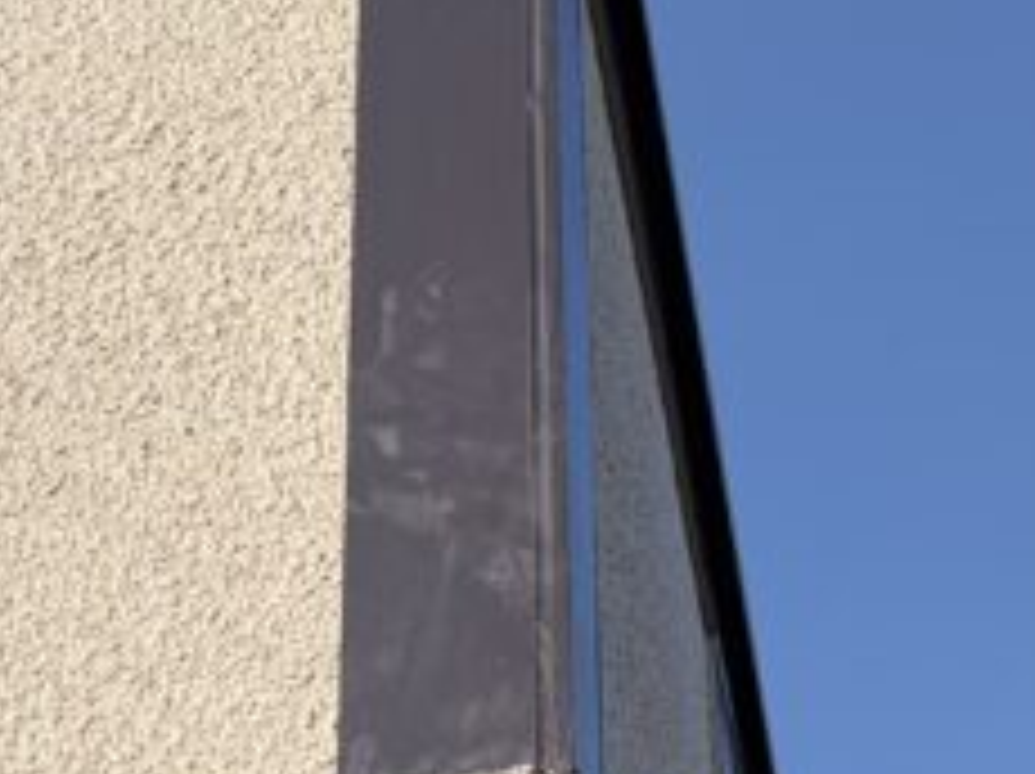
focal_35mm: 116
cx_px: 670
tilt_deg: +39.4
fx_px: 3465
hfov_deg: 17.0
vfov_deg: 12.3
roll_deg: +3.2
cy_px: 1053
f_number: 1.6
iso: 50
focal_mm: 5.96
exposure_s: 1/3279
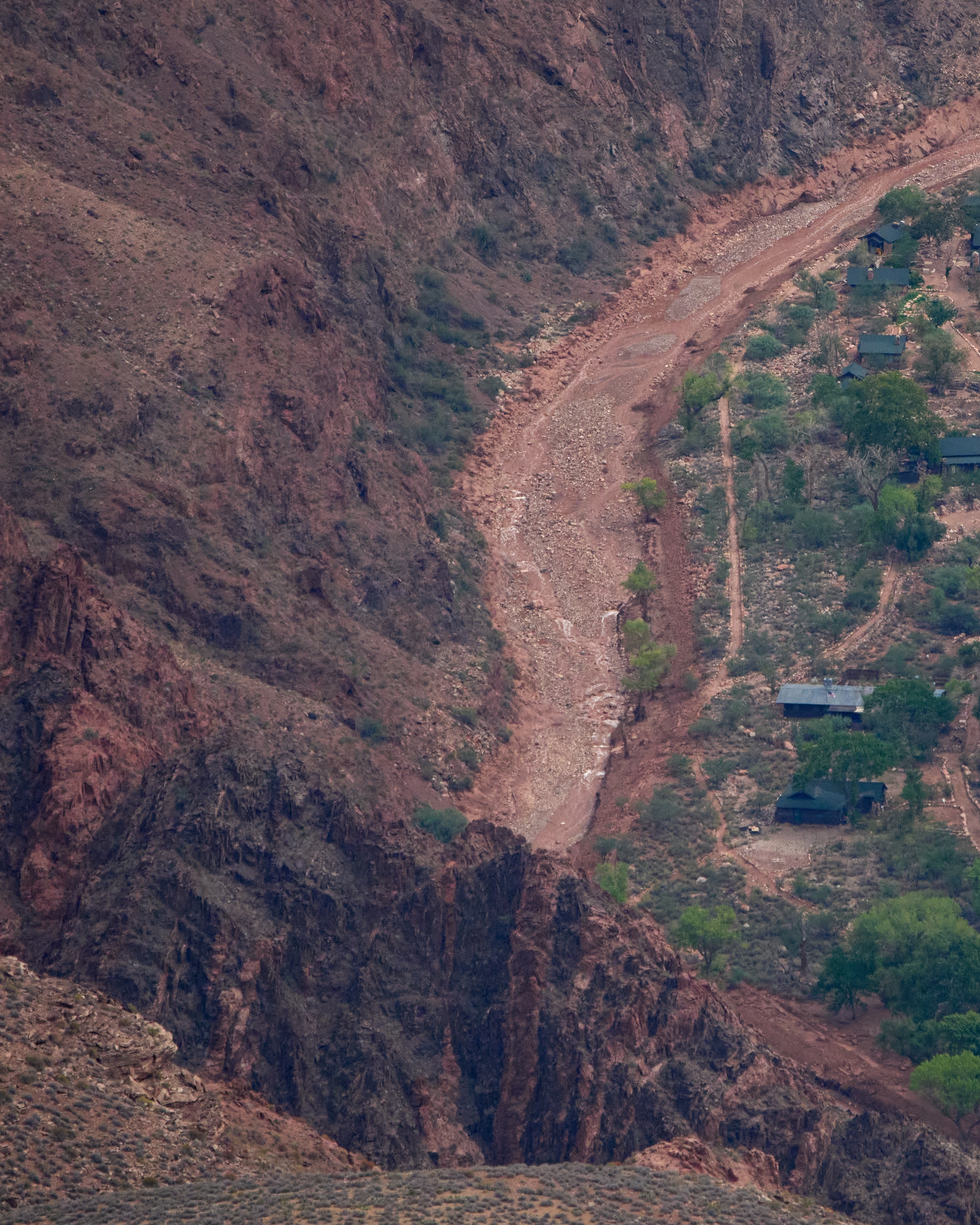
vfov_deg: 2.2
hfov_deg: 1.7
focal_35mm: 896
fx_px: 32479
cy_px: 616
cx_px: 911
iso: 2000
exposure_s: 1/2500
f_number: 5.6
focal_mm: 400
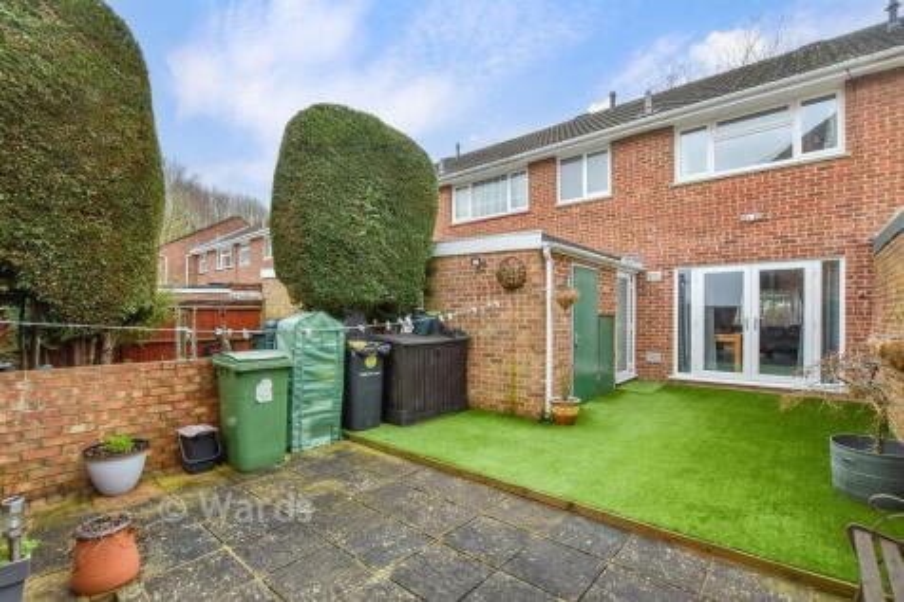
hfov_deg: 100.4
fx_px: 377
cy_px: 301
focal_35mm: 15
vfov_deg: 77.3
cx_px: 452
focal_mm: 10
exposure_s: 1/160
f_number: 8
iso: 320
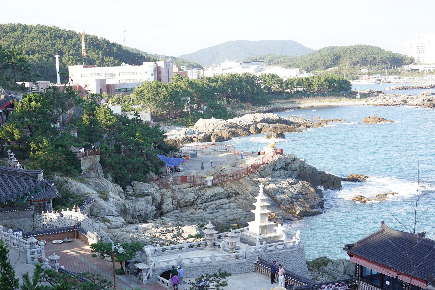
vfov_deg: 25.3
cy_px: 210
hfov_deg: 37.0
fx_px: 640
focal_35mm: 53
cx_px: 135
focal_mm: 35
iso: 160
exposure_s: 1/100
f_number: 7.1
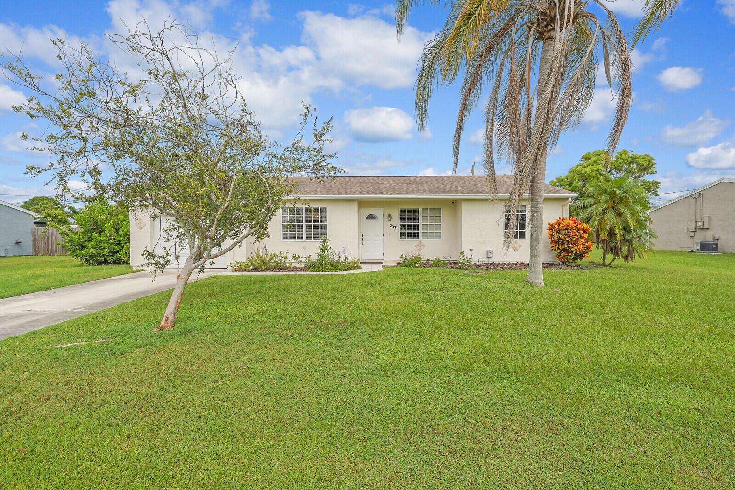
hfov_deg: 96.7
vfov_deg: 73.7
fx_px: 327
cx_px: 368
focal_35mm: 16
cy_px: 245
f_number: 11
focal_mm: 16
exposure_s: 1/400
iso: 320
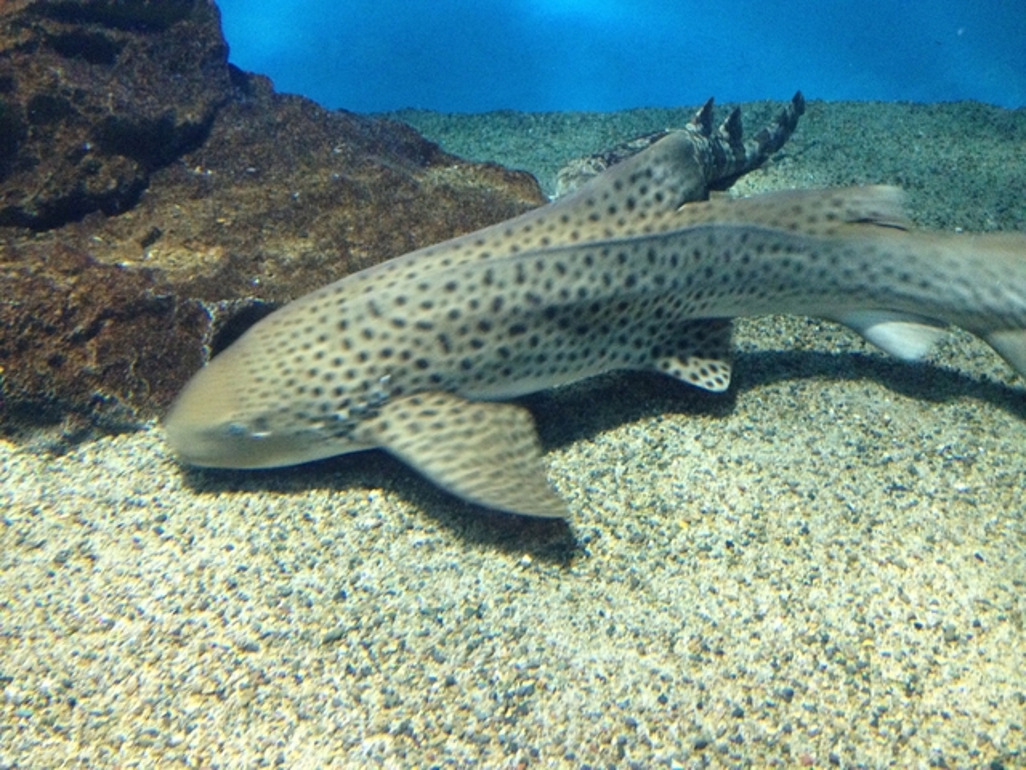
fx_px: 1037
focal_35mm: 35
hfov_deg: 52.6
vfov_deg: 40.7
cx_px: 513
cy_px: 385
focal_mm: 4.28
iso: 400
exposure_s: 1/15
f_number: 2.4
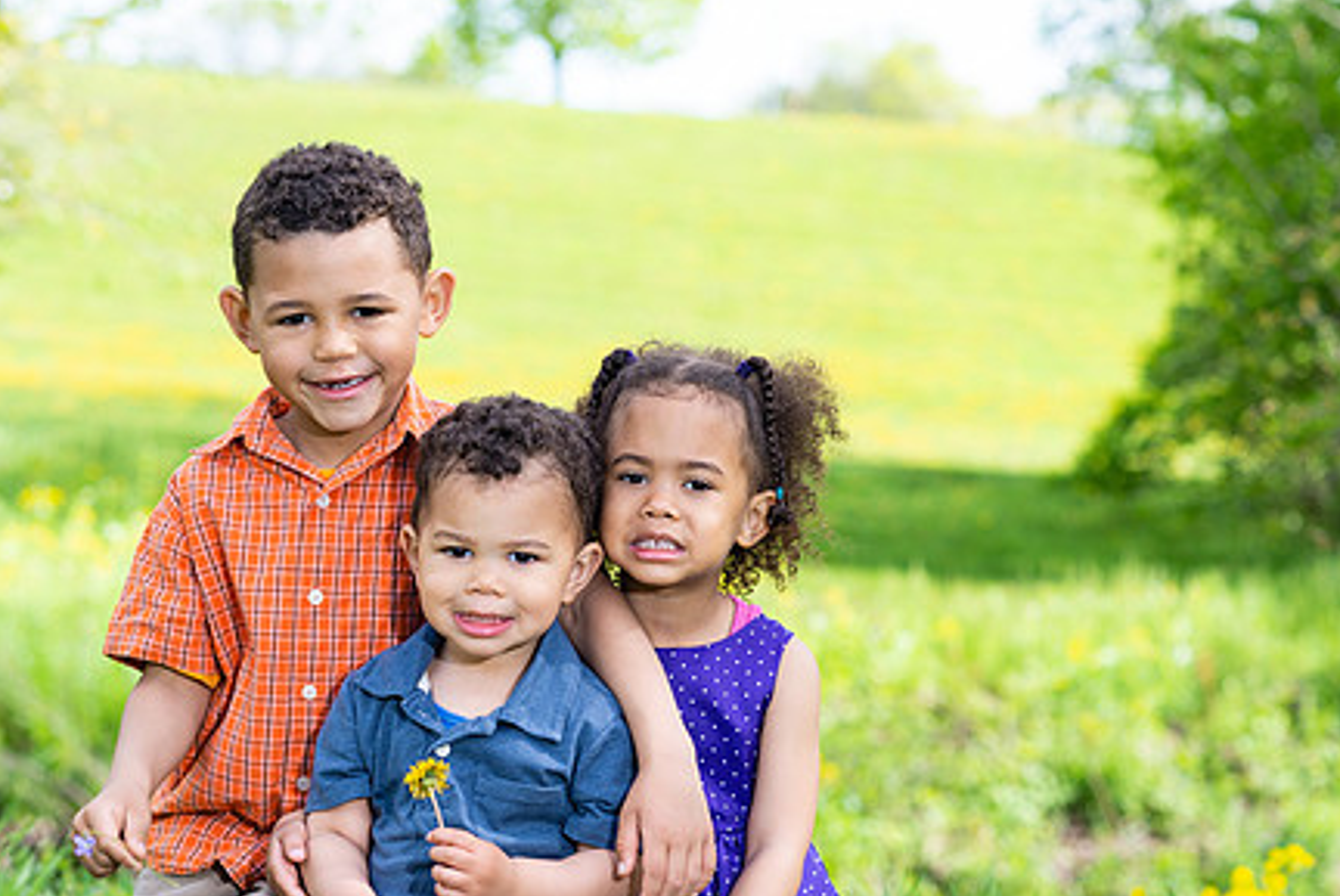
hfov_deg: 17.9
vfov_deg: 12.0
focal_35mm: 114
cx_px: 586
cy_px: 560
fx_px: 4248
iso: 100
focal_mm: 85
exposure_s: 1/200
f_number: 5
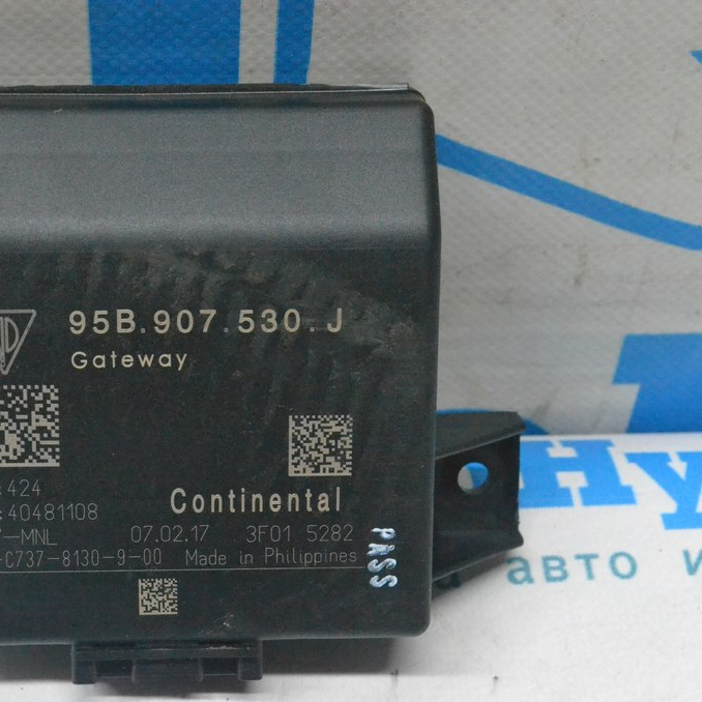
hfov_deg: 22.4
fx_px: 1767
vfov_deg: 22.5
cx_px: 221
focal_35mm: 77
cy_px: 353
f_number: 10
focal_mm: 40
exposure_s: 1/160
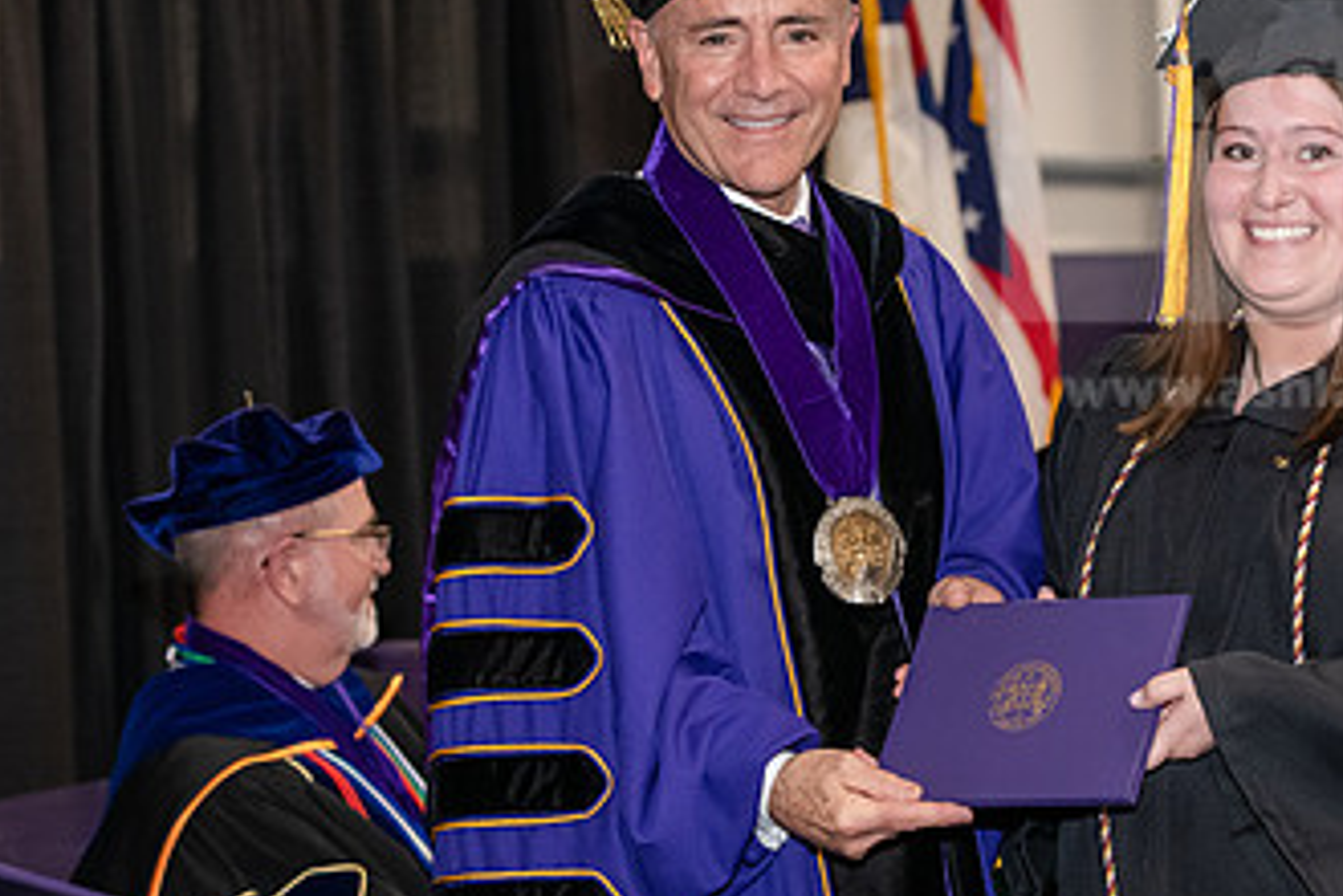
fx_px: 4588
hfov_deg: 16.6
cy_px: 474
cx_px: 879
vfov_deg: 11.1
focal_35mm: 123
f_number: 5
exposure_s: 1/200
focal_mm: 70
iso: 2500
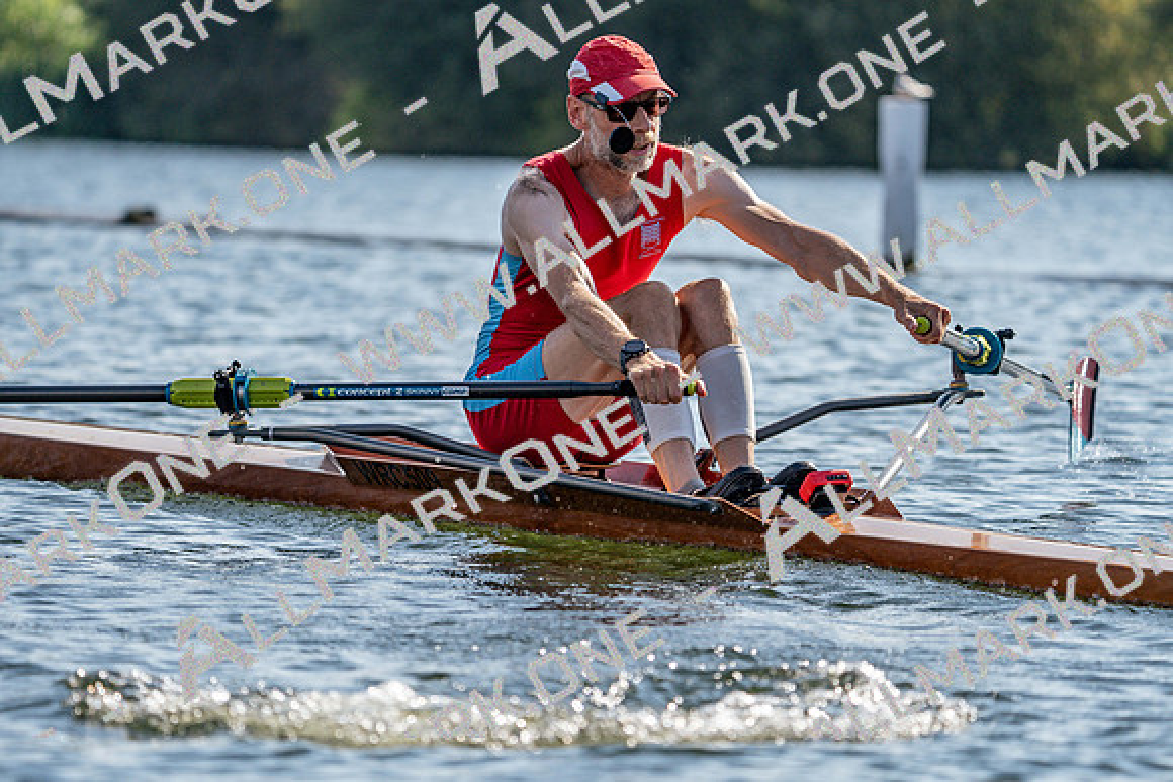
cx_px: 586
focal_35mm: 266
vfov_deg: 5.2
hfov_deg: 7.7
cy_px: 391
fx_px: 8669
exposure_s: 1/1600
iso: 200
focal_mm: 266
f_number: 5.6
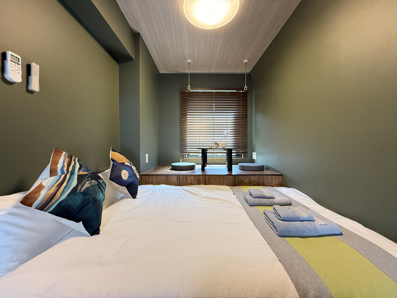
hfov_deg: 102.1
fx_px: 161
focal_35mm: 14
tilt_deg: -0.7
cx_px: 198
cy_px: 149
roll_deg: -0.3
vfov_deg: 85.7
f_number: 2.2
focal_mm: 2.22
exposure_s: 1/75
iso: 400
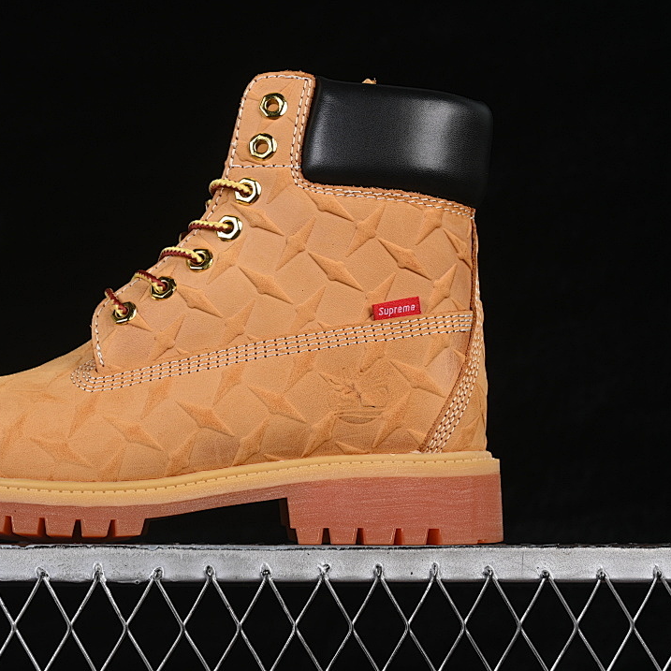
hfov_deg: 18.0
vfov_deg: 18.1
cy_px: 335
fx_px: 2105
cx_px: 177
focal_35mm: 96
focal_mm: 50
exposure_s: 1/80
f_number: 8
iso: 160
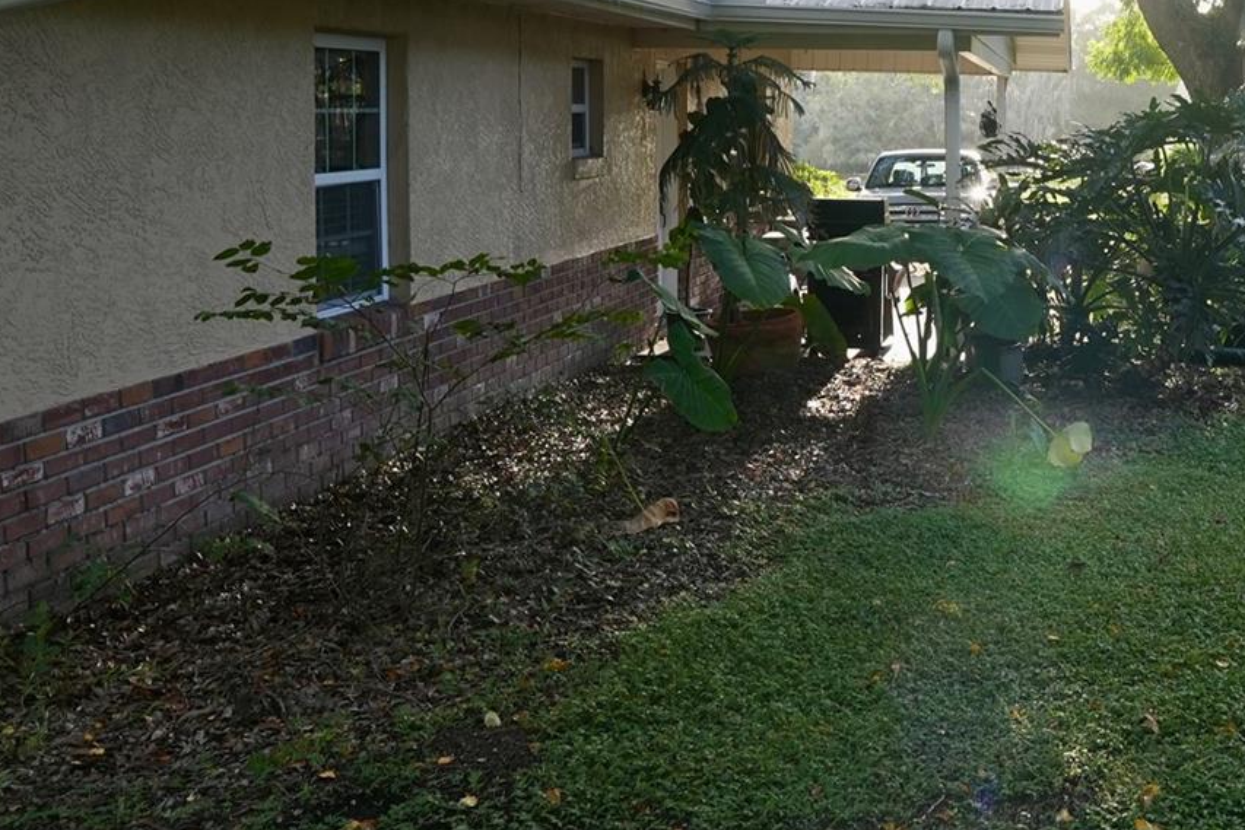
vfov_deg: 29.1
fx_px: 1556
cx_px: 1087
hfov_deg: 40.7
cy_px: 141
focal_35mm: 45
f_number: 4
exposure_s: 1/160
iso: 200
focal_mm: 16
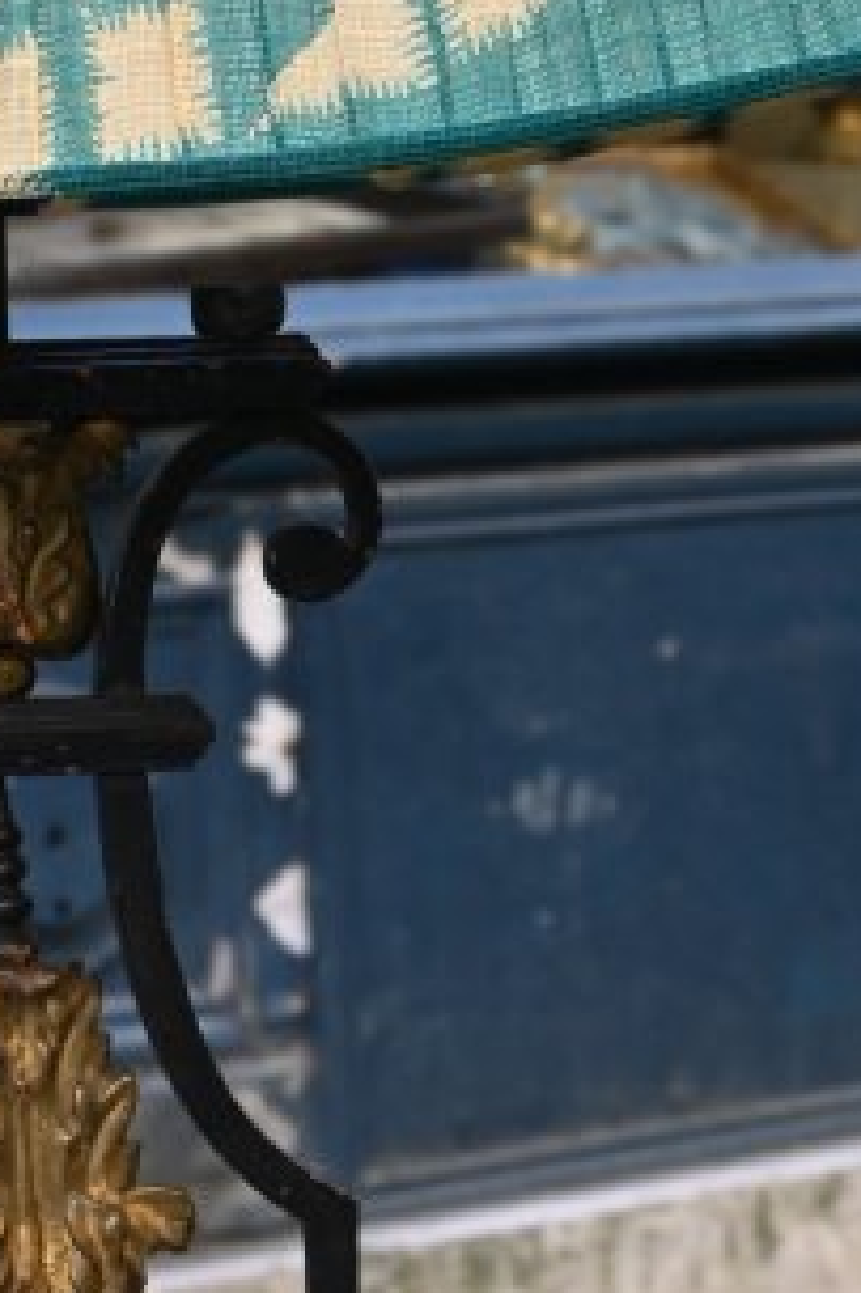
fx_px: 4669
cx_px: 72
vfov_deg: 15.7
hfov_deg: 10.5
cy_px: 945
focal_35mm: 130
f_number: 4
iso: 220
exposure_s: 1/250
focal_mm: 22
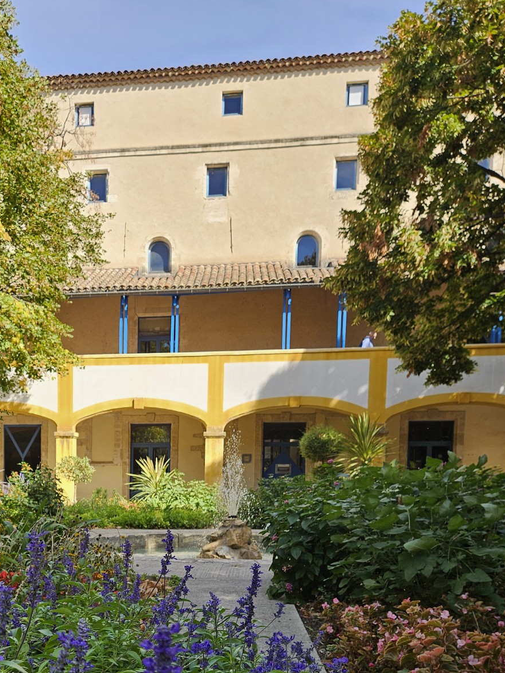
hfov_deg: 35.6
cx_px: 100
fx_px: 758
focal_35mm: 39
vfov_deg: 45.1
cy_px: 554
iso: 25
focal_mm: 5.4
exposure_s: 1/650
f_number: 1.8
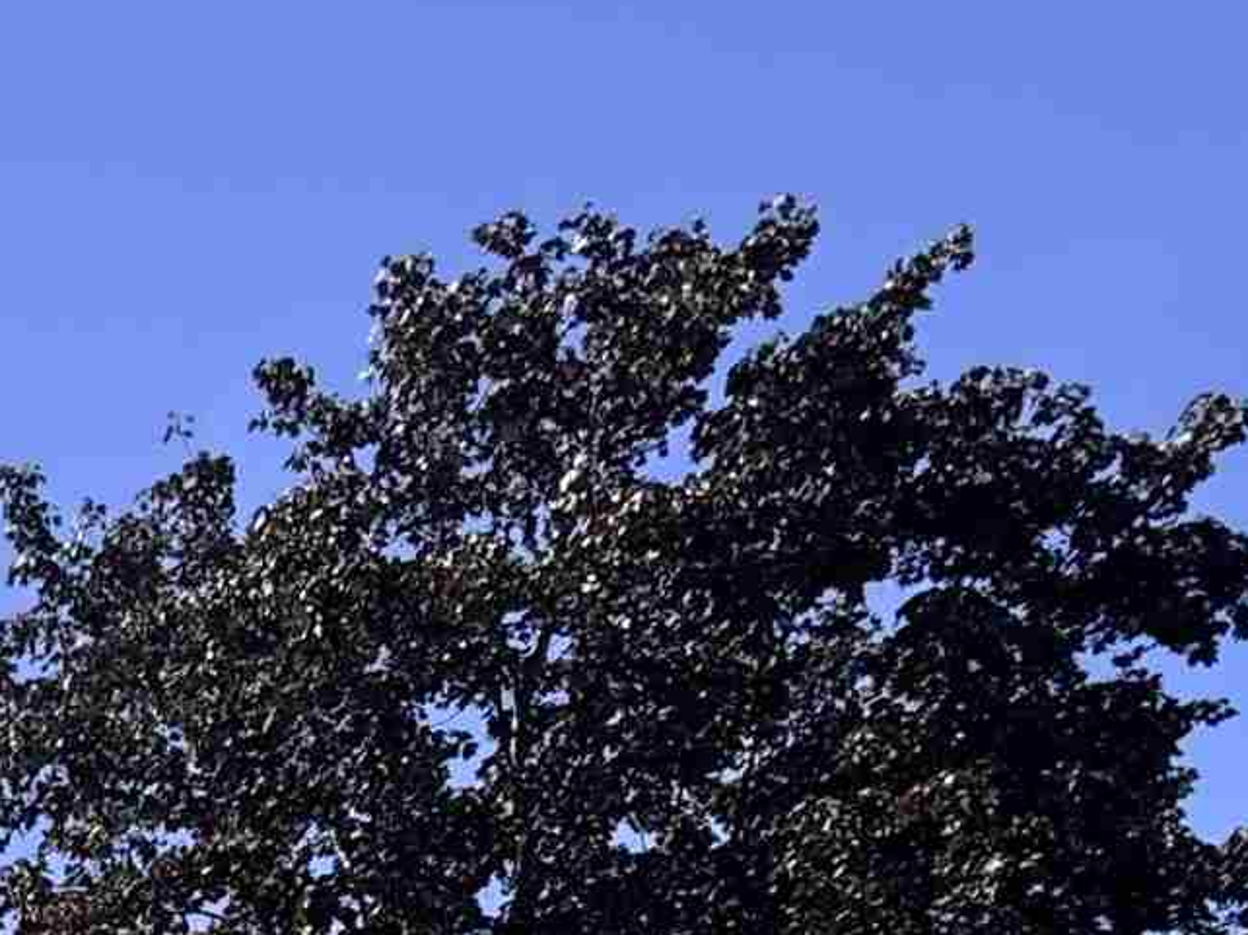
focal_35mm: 67
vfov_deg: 15.9
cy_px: 1996
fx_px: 2415
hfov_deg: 21.9
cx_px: -813
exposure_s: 1/1017
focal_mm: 2.22
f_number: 2.2
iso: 50
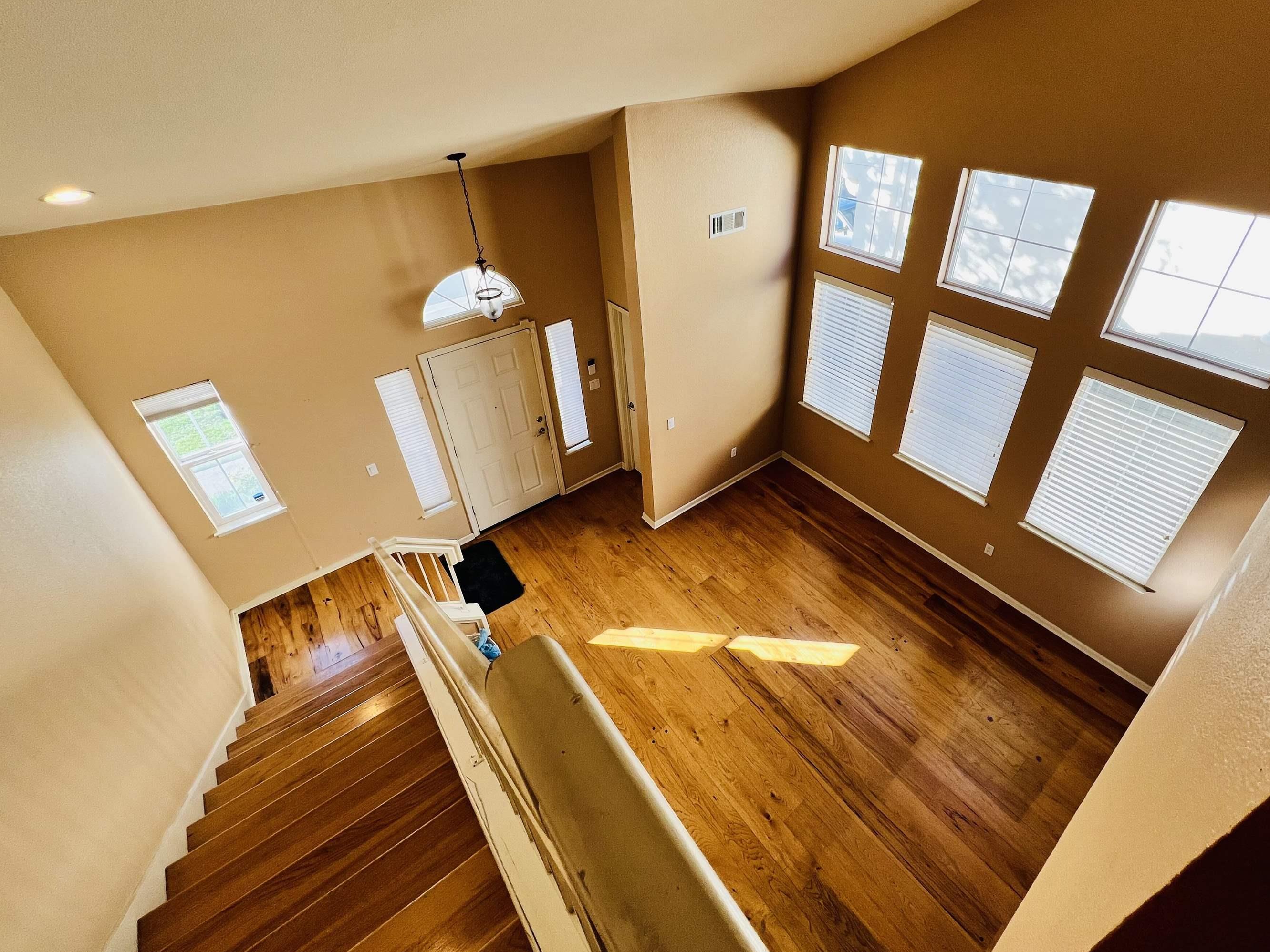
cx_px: 702
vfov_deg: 81.4
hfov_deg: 97.8
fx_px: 550
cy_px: 417
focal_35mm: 15
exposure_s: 1/120
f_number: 1.8
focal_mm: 1.57
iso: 50
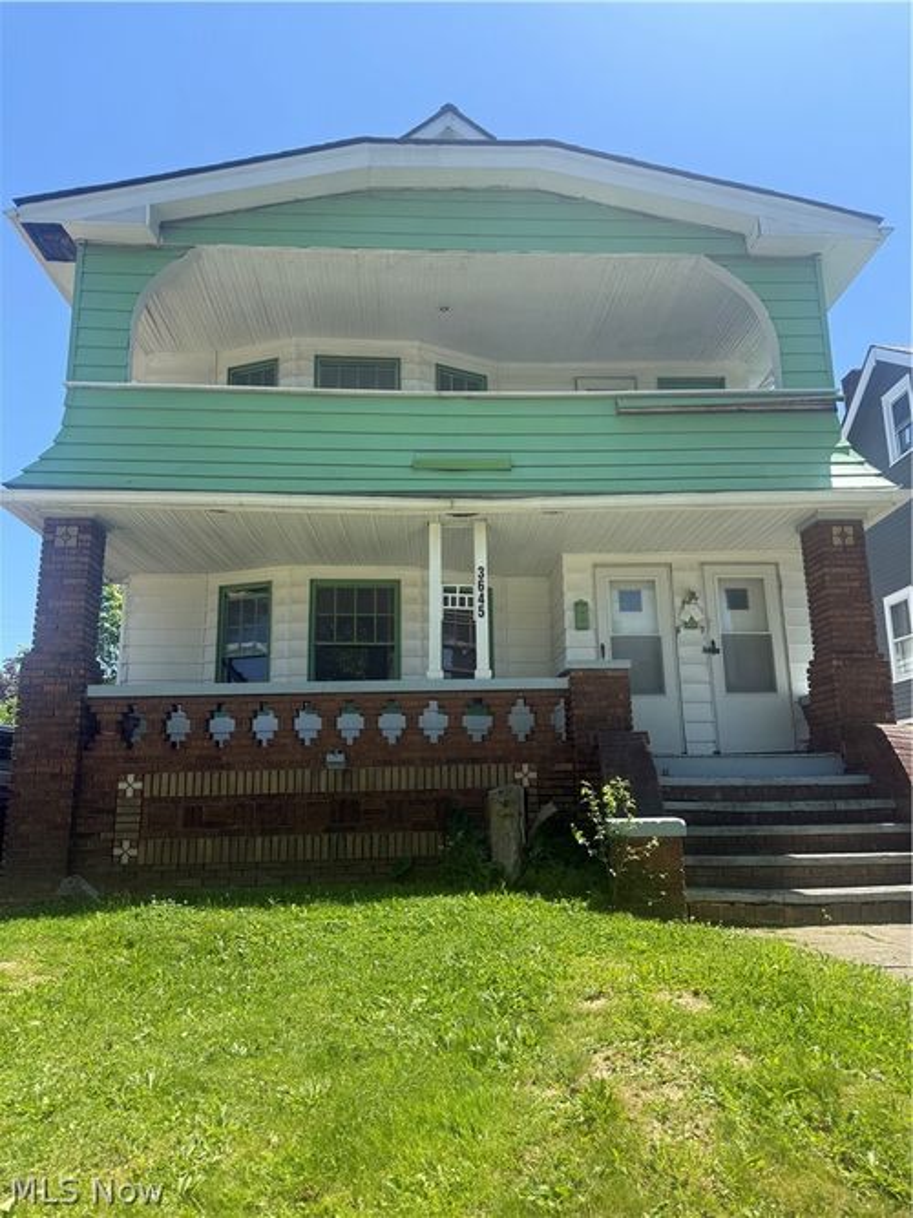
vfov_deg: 71.6
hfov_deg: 56.8
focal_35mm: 24
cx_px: 456
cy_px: 609
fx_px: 844
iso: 80
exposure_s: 1/1812
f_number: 1.78
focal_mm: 6.76
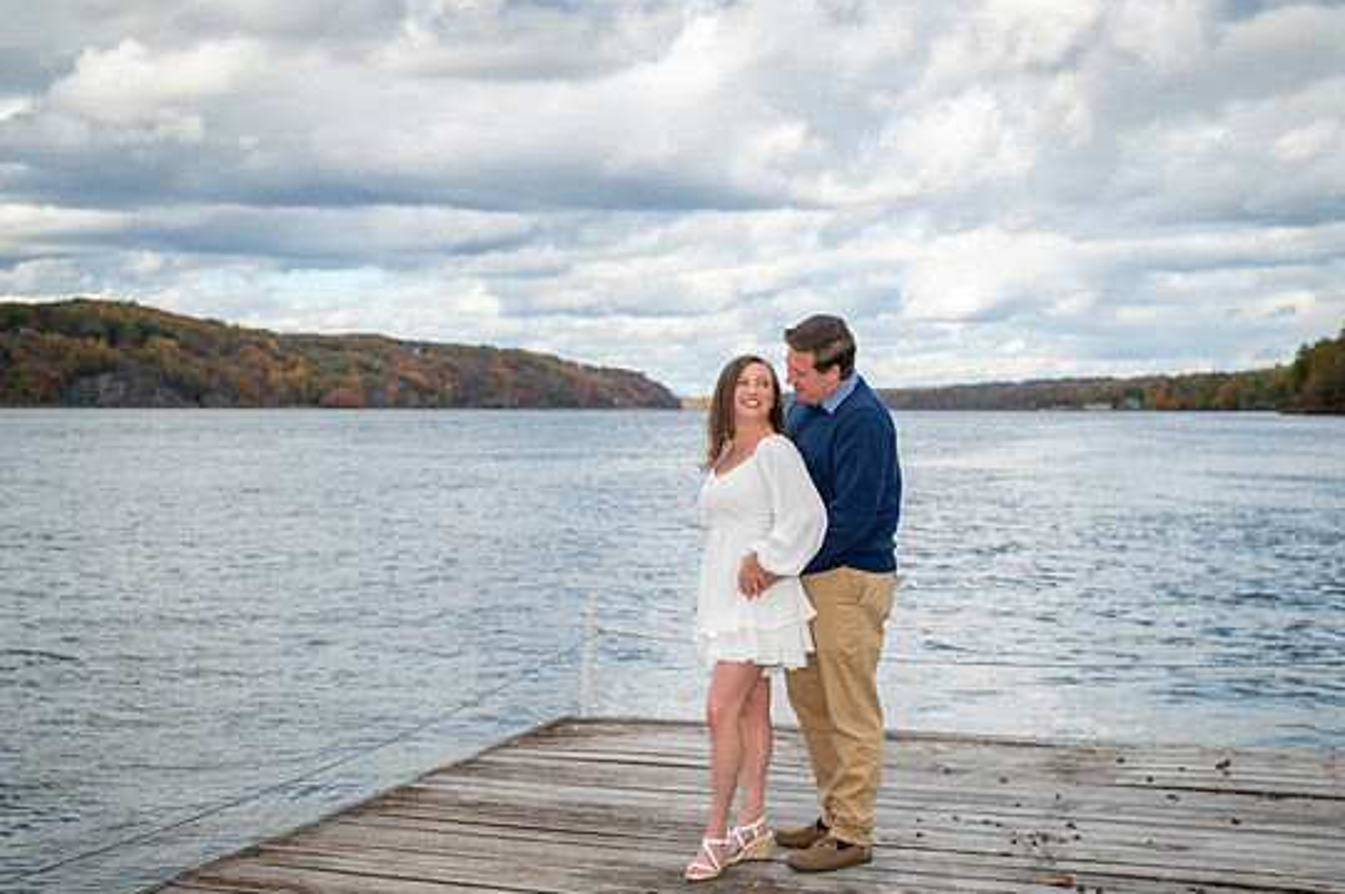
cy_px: 471
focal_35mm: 49
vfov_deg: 27.5
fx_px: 1829
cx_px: 682
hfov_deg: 40.4
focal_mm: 45
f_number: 3.5
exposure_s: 1/8000
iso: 1250
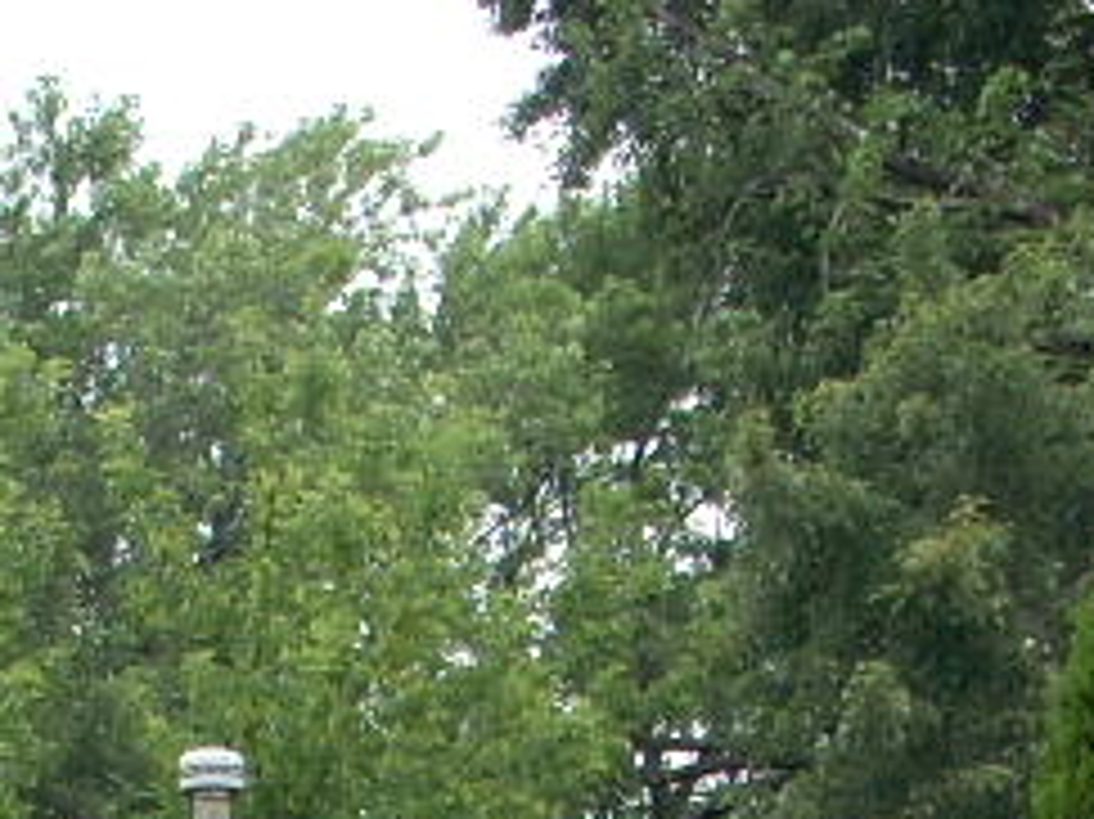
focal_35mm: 156
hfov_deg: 12.6
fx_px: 4928
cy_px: 1570
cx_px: 72
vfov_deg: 9.0
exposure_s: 1/169
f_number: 2.8
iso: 64
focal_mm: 6.2
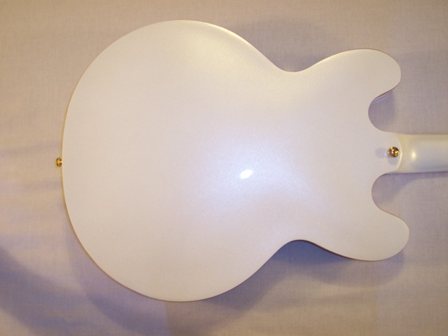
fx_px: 492
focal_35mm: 38
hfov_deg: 49.0
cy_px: 168
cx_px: 224
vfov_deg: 37.7
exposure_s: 1/30
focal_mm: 8
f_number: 2.8
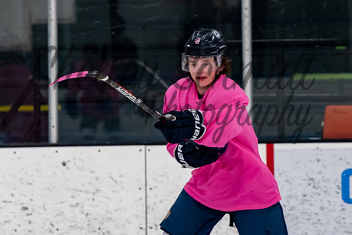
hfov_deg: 4.2
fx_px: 4804
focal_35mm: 491
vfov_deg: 2.8
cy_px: 80
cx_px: 201
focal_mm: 180
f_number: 3.5
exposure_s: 1/800
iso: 2000
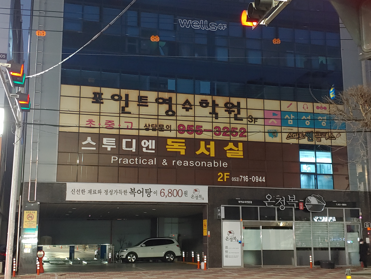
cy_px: 140
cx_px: 186
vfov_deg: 30.9
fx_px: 504
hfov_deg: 40.4
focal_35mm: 47
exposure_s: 1/12
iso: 450
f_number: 1.5
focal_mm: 4.23
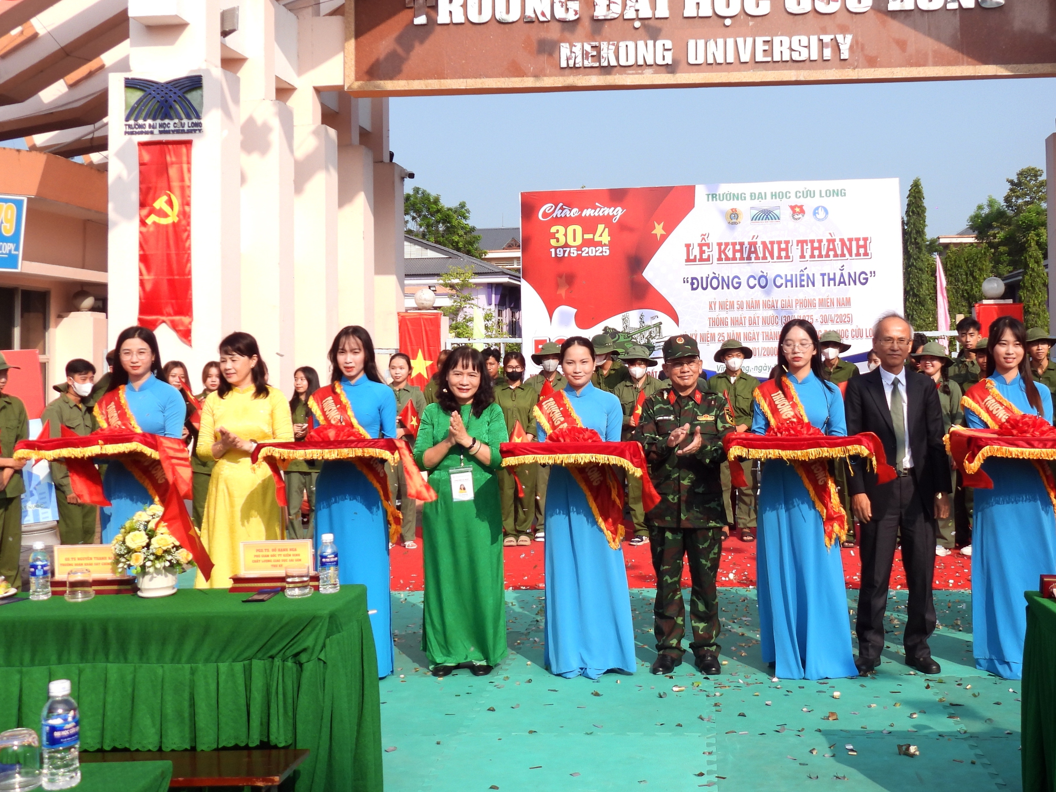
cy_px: 323
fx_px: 1281
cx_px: 659
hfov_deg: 44.4
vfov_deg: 34.3
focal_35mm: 42
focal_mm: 5.9
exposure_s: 1/1250
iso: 100
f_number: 3.2
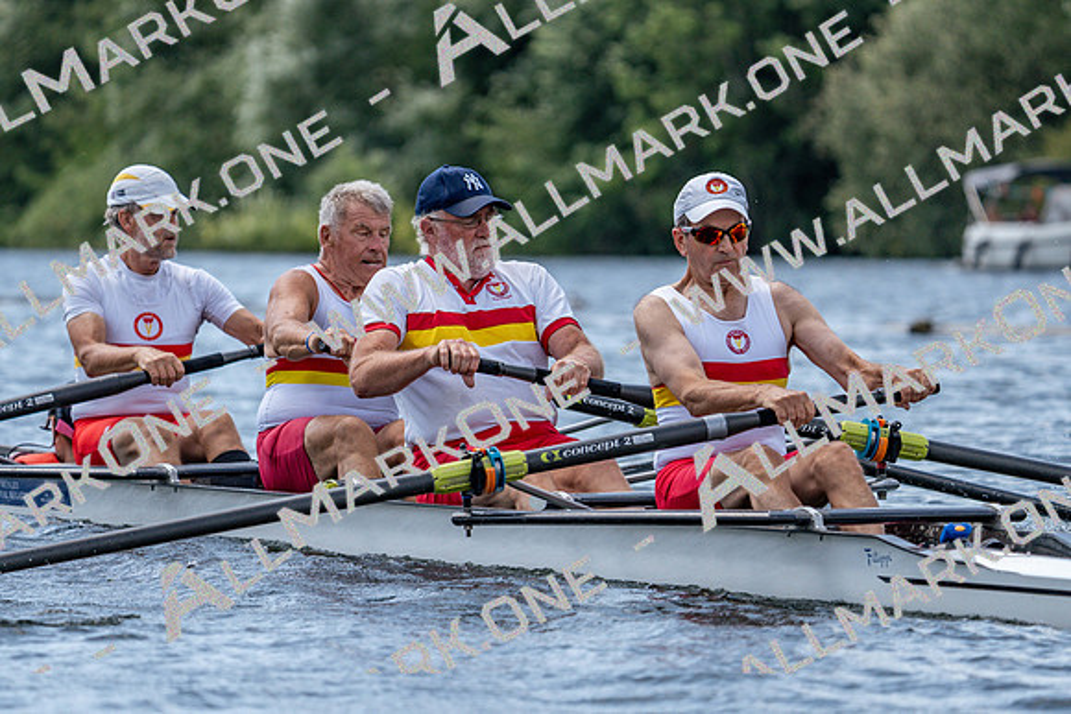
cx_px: 536
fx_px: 9105
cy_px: 357
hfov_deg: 6.7
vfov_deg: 4.5
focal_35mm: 306
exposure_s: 1/2000
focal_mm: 306
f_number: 6.3
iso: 500
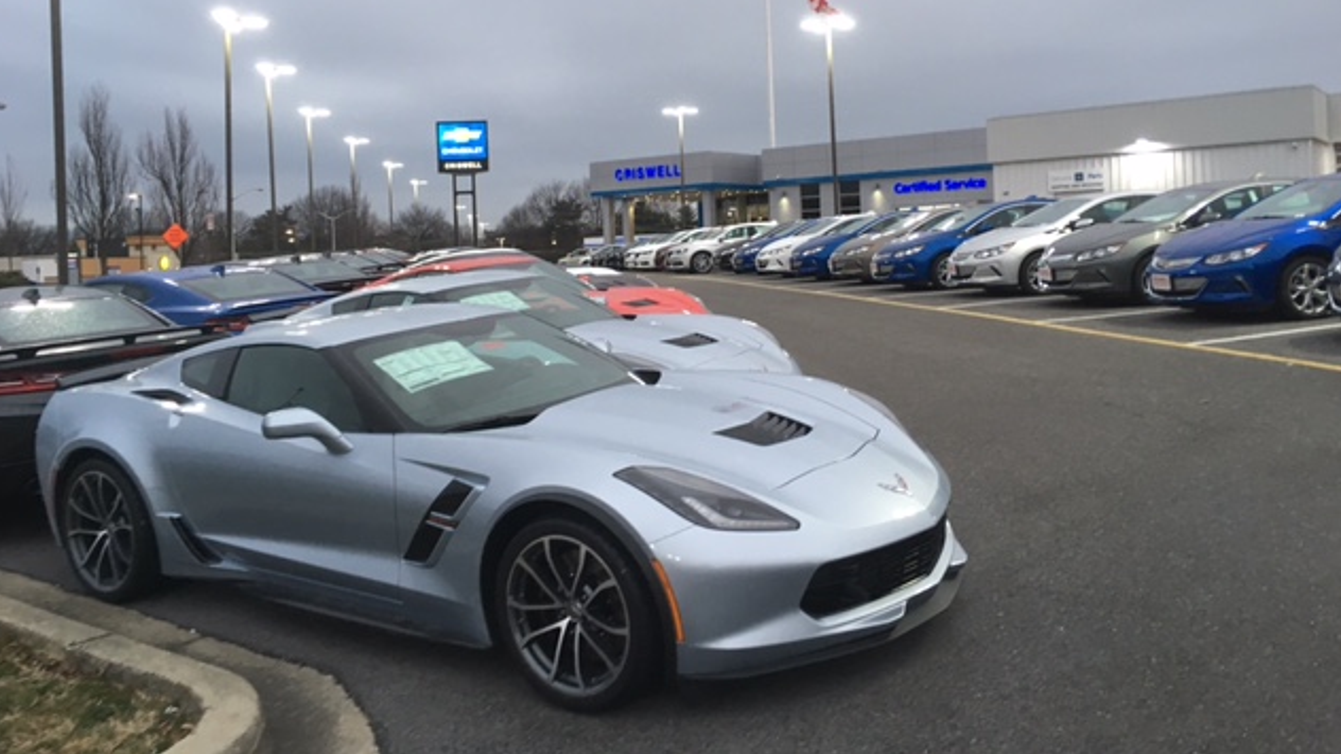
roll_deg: +2.6
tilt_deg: +2.4
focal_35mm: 32
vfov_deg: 36.2
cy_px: 246
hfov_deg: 61.0
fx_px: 1137
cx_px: 664
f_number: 2.2
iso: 80
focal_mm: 4.15
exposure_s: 1/30
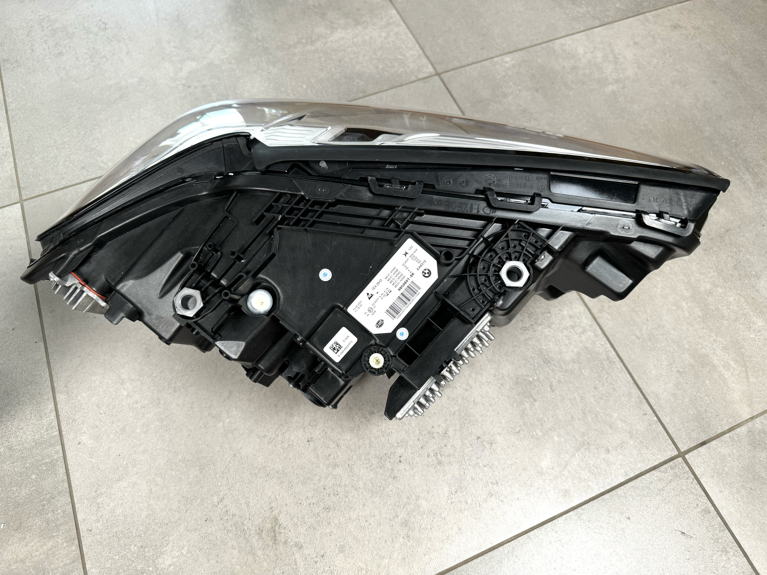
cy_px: 288
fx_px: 532
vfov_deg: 56.8
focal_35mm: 24
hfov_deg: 71.6
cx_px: 384
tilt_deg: -63.6
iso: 100
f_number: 1.78
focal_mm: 6.76
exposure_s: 1/100
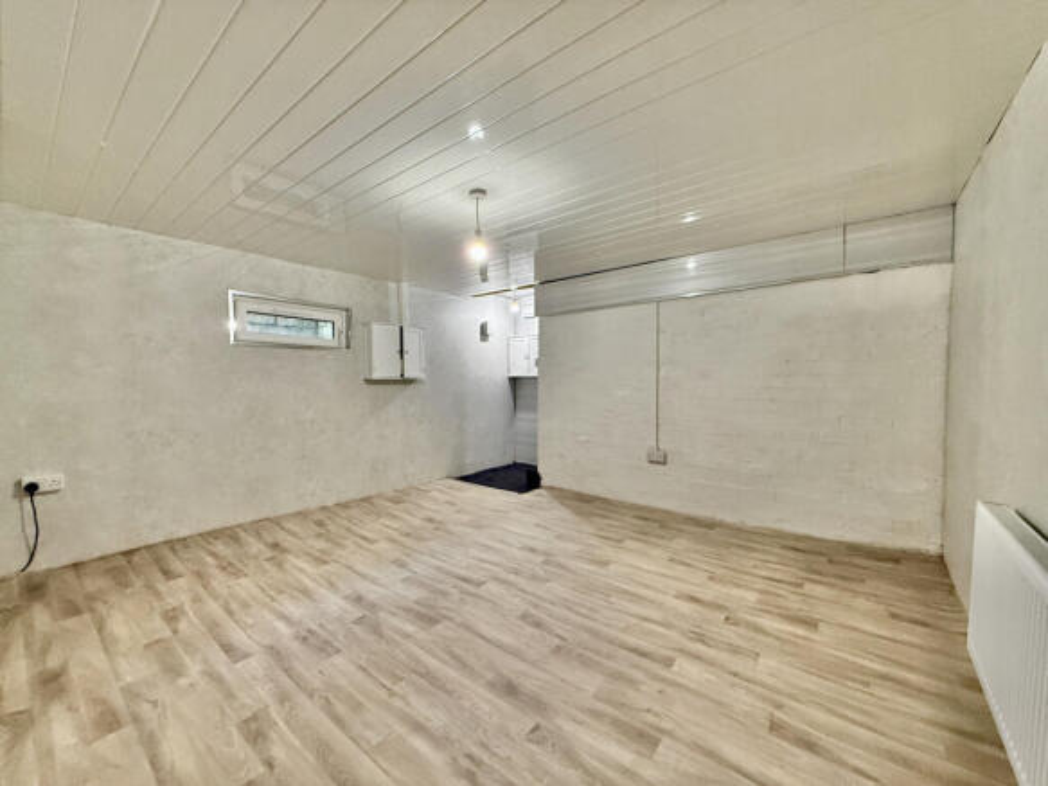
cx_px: 524
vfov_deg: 85.7
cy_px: 393
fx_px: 424
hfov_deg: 102.1
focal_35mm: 14
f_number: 2.2
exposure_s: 1/50
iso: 320
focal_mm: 2.22
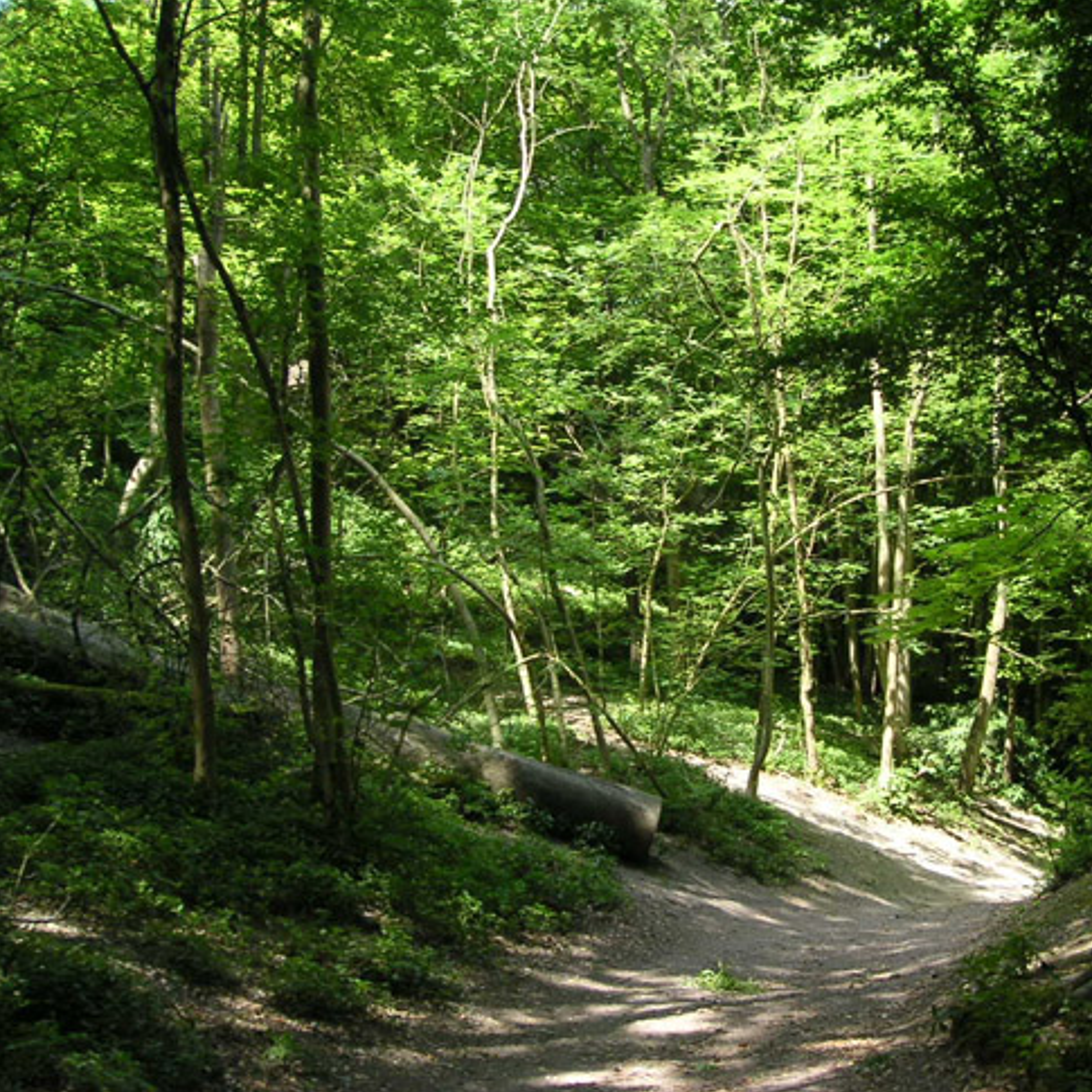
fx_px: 1606
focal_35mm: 45
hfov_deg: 37.4
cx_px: 673
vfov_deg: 37.6
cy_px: 545
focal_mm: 6
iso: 50
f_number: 2.8
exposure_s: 1/180
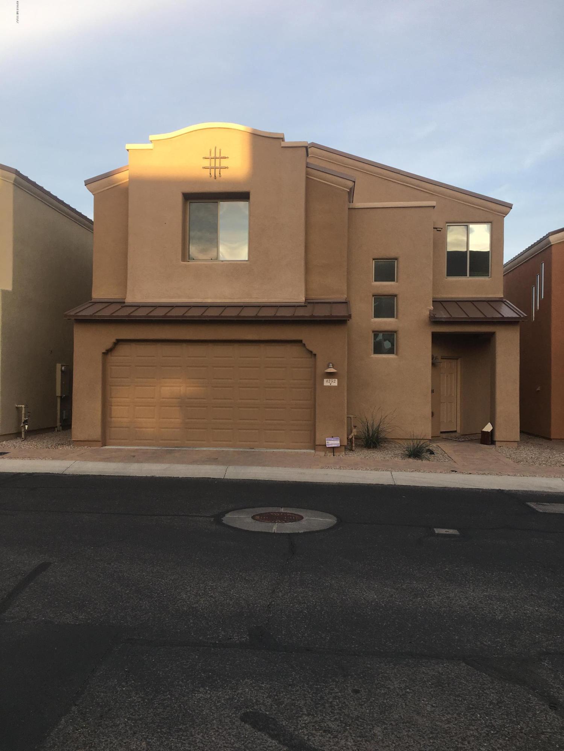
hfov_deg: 48.2
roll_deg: -0.2
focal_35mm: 29
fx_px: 630
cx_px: 282
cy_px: 376
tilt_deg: +1.7
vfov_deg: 61.7
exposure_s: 1/411
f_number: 2.2
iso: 25
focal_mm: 4.15
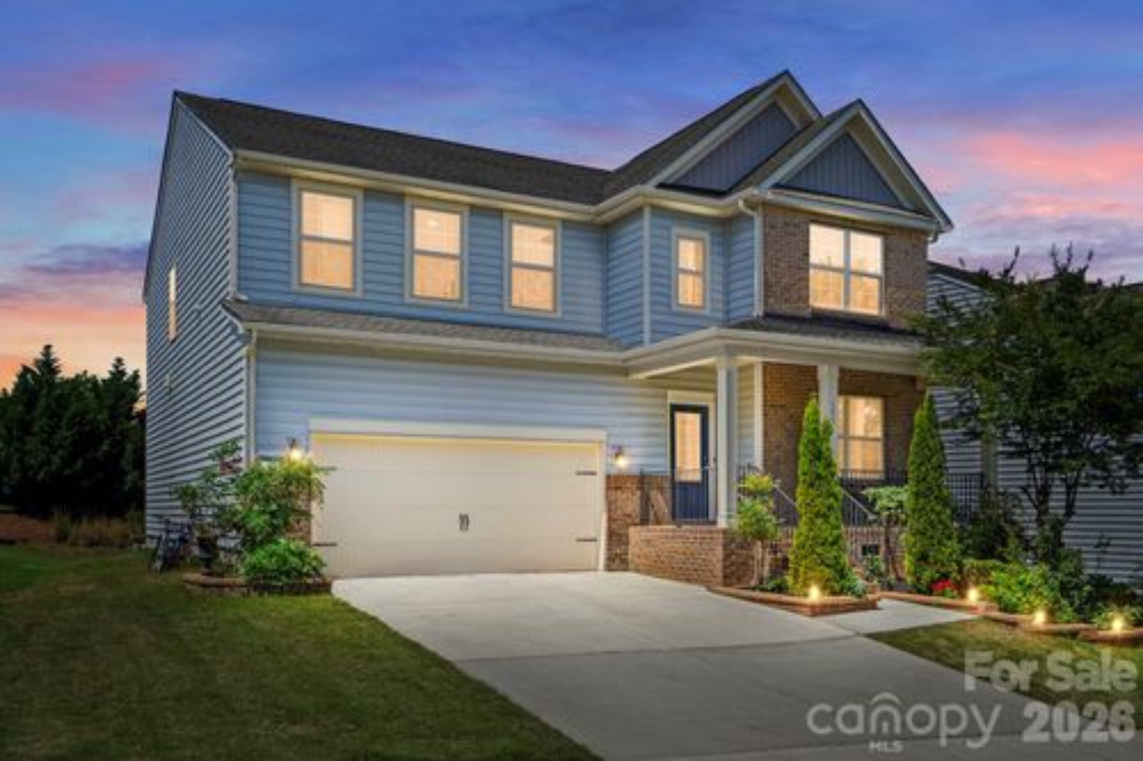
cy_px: 380
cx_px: 572
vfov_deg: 41.1
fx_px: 1016
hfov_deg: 58.7
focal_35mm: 32
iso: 100
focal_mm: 32
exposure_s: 1/160
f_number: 10
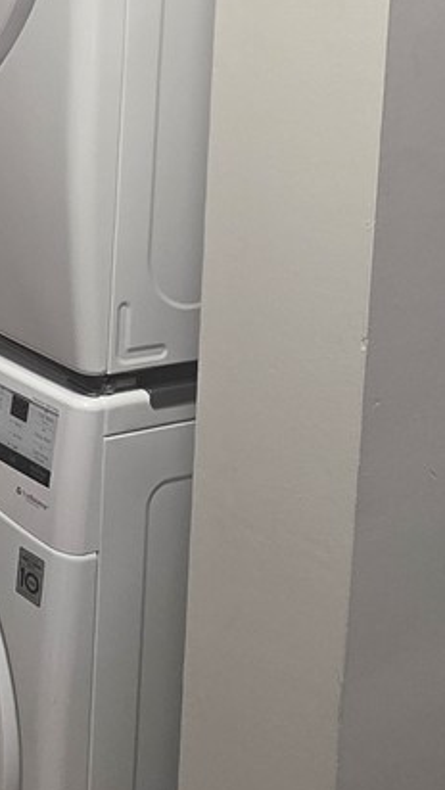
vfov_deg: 35.4
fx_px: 1153
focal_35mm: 55
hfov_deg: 20.1
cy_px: 65
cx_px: -130
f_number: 1.9
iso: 250
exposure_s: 1/120
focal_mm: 2.2
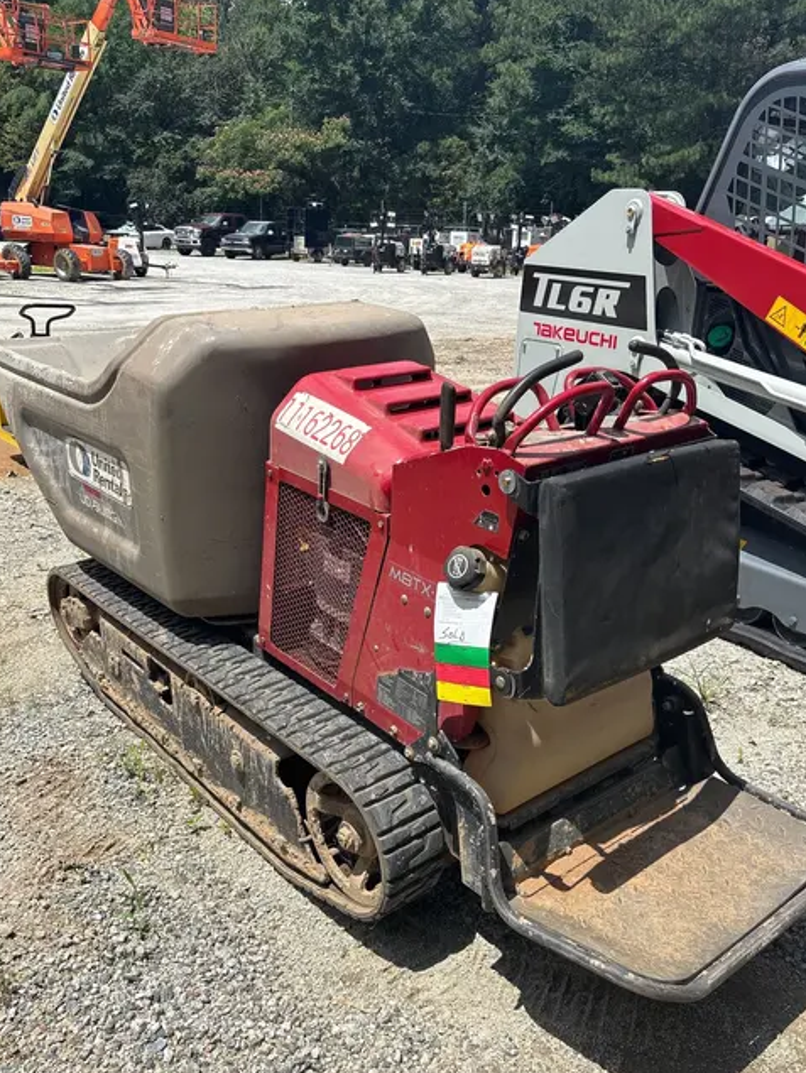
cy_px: 609
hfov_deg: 46.8
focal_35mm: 30
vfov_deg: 59.7
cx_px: 395
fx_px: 930
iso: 50
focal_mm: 5.96
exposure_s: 1/3413
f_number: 1.6
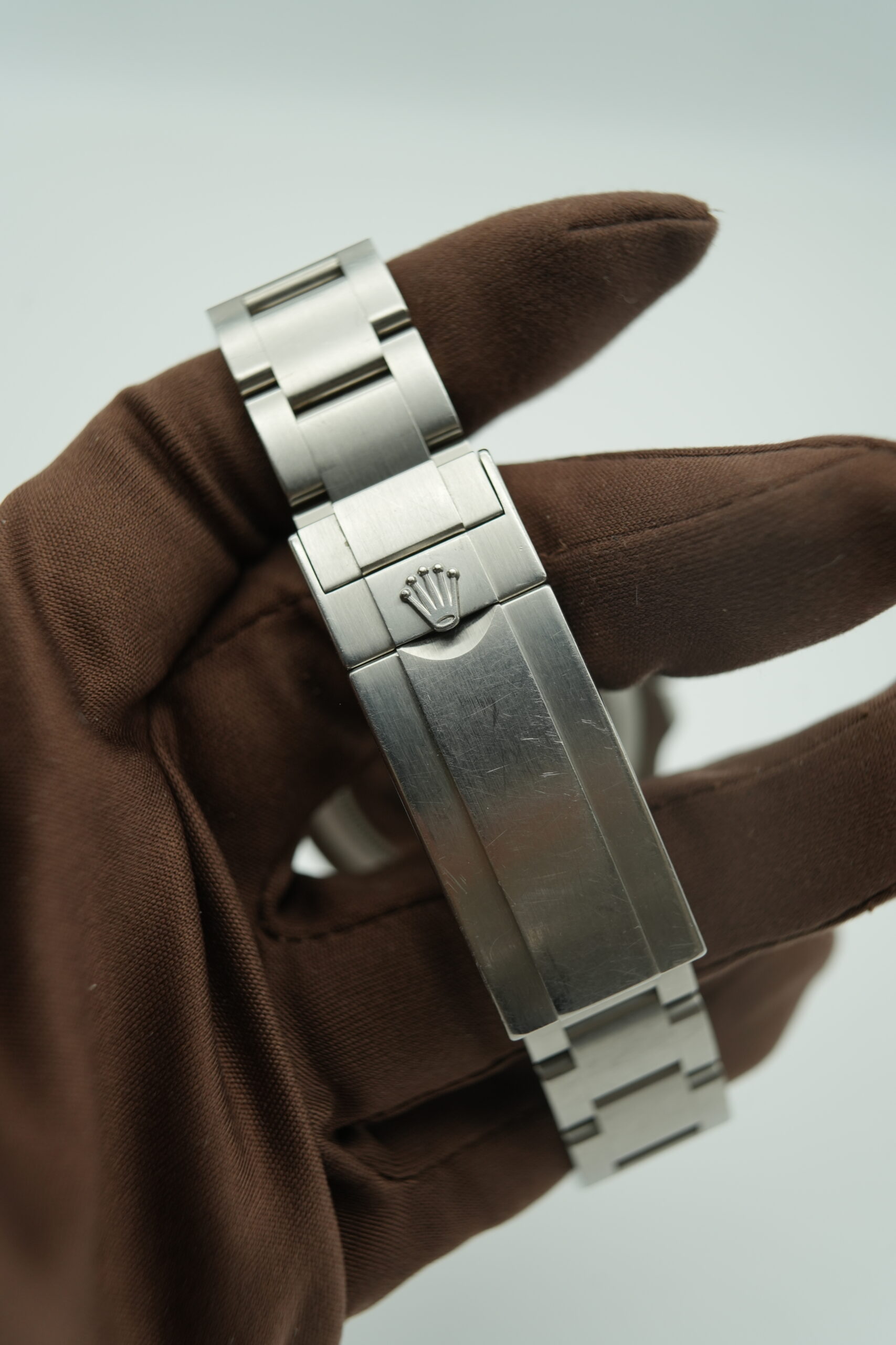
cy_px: 672
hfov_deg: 37.9
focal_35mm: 35
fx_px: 1306
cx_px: 448
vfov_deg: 54.4
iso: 400
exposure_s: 1/250
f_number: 5
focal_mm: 35
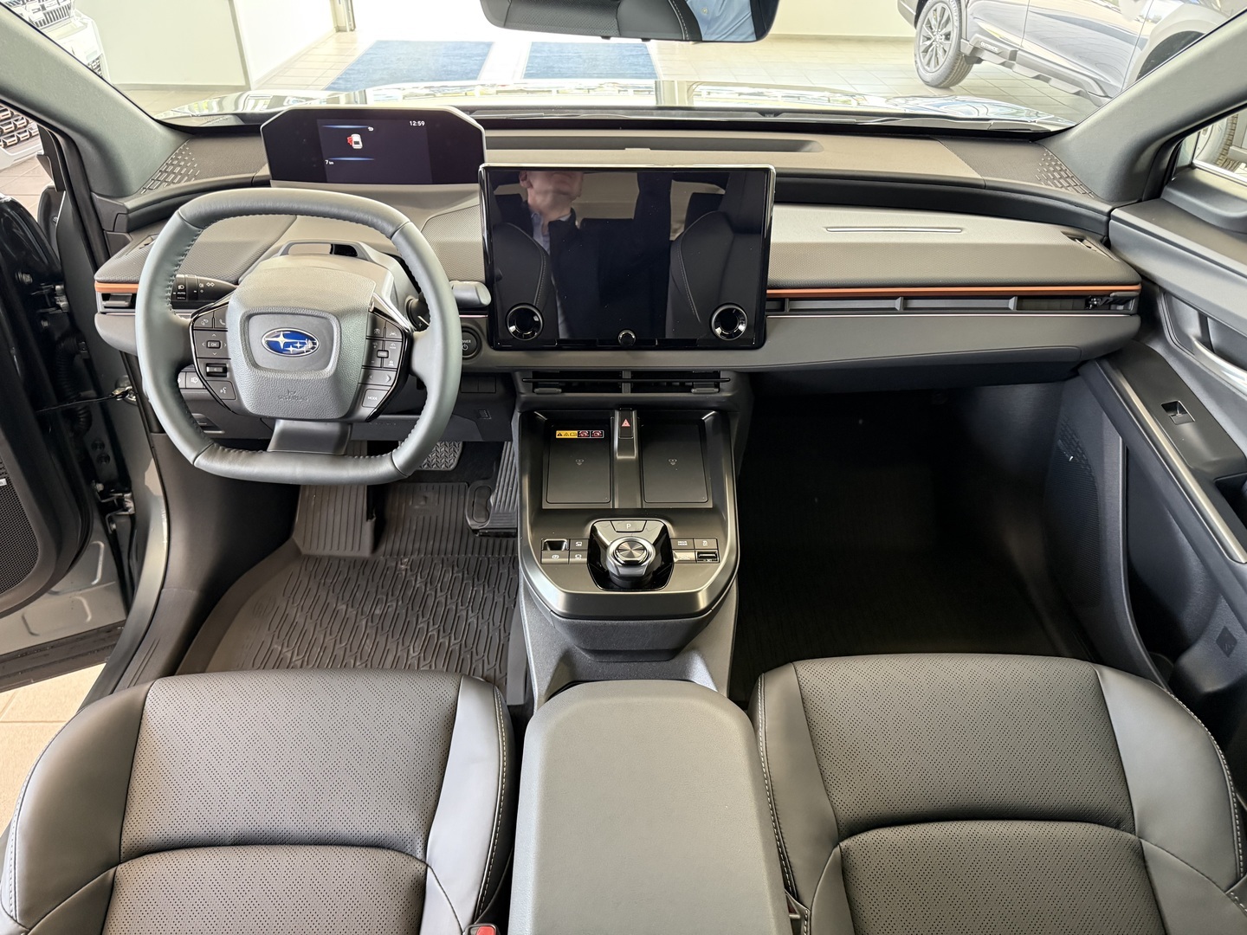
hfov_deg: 71.6
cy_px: 468
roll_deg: -1.8
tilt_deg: -32.5
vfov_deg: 56.8
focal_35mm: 24
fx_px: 865
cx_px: 624
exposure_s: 1/60
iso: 500
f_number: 1.78
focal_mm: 6.76
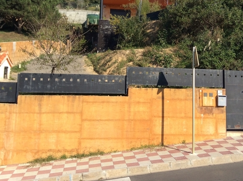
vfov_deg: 30.4
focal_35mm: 47
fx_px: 329
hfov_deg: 40.4
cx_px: 143
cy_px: 53
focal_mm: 3.3
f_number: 2.4
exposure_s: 1/1167
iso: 32
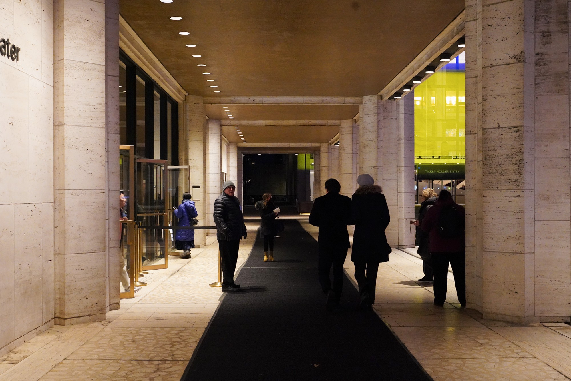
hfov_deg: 48.5
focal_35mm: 40
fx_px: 634
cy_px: 190
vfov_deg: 33.4
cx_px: 286
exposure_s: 1/80
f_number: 6.3
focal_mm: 40
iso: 10000
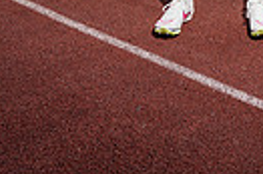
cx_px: 223
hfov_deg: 18.4
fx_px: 803
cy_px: -252
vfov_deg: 10.6
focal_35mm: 110
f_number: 4
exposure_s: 1/250
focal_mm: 32
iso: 100
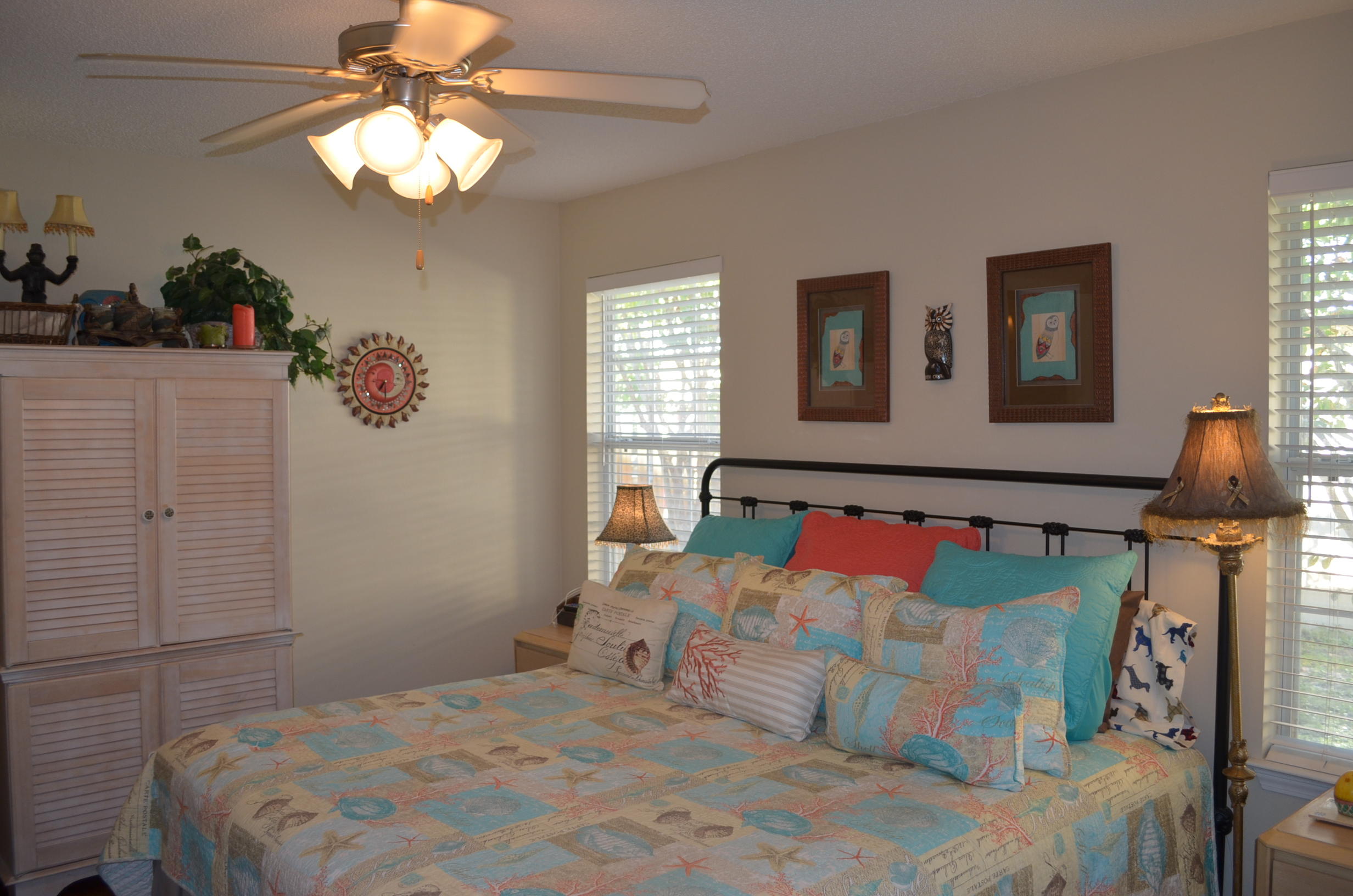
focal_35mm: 30
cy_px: 448
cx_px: 676
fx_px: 1125
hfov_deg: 62.0
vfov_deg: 43.4
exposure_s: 1/100
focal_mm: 20
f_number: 3.8
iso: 400
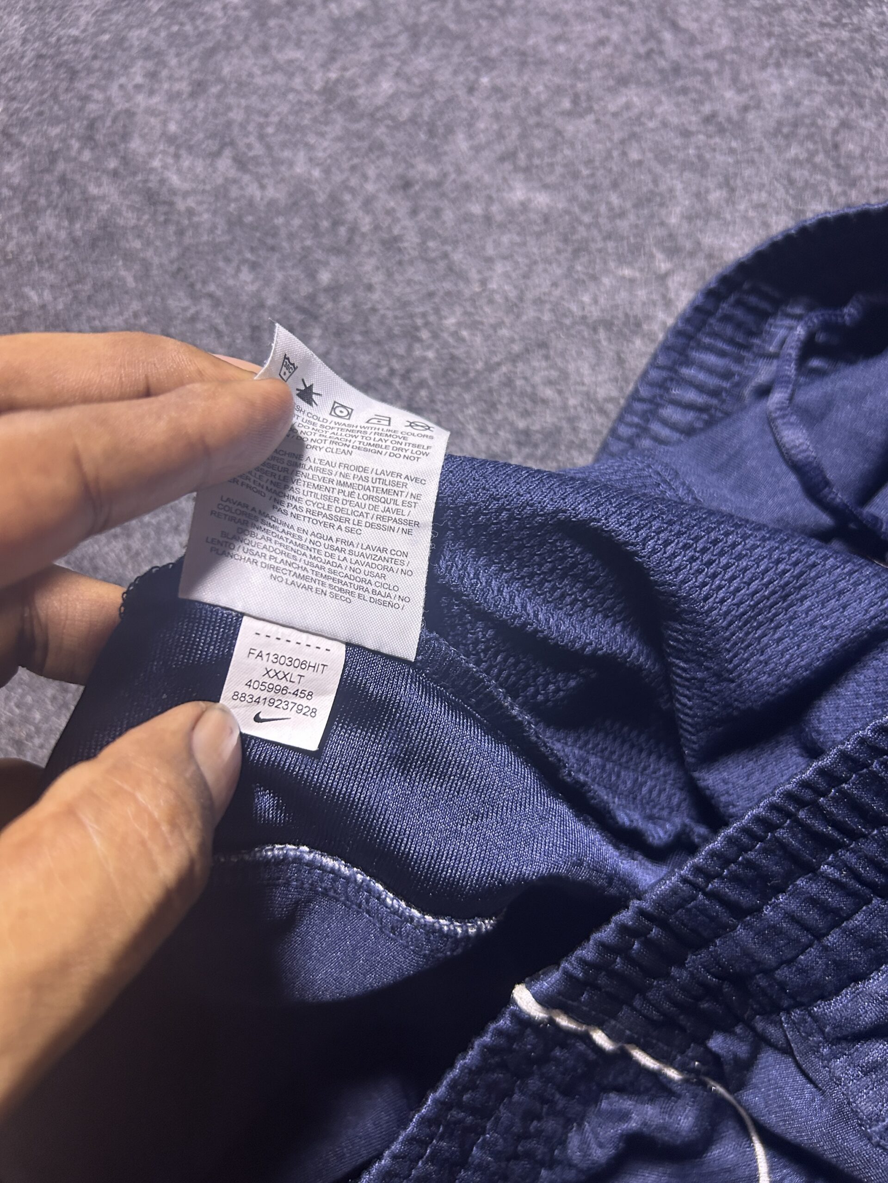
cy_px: 592
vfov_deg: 67.3
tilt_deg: -50.1
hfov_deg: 53.1
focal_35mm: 26
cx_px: 444
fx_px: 889
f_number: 1.5
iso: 250
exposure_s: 1/50
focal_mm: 5.7
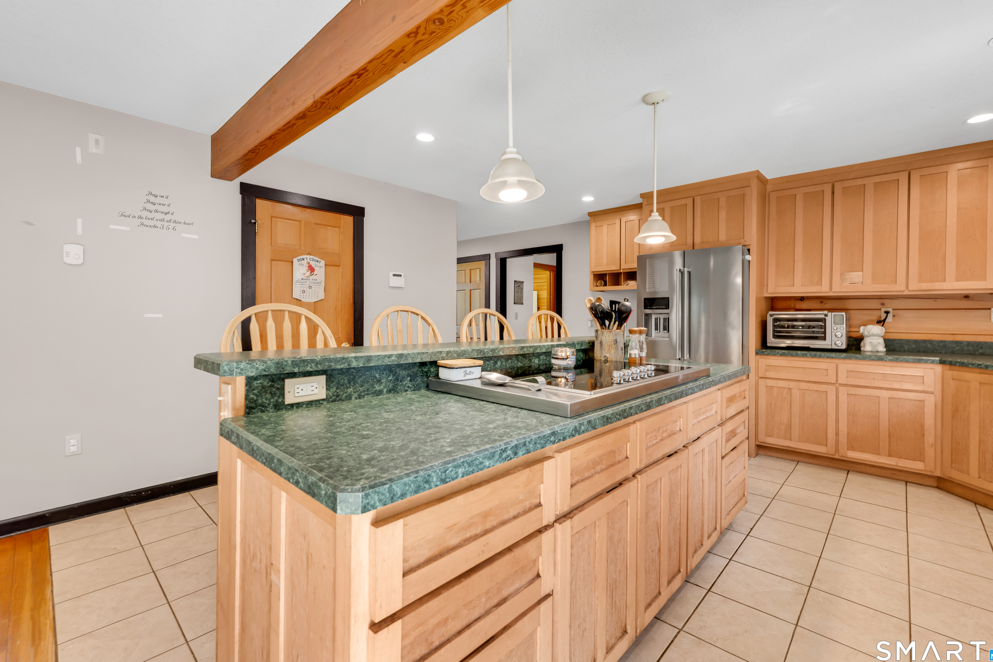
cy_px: 316
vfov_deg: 73.7
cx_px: 504
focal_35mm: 16
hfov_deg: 96.7
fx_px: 441
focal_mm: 15
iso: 250
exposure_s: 1/125
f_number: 8
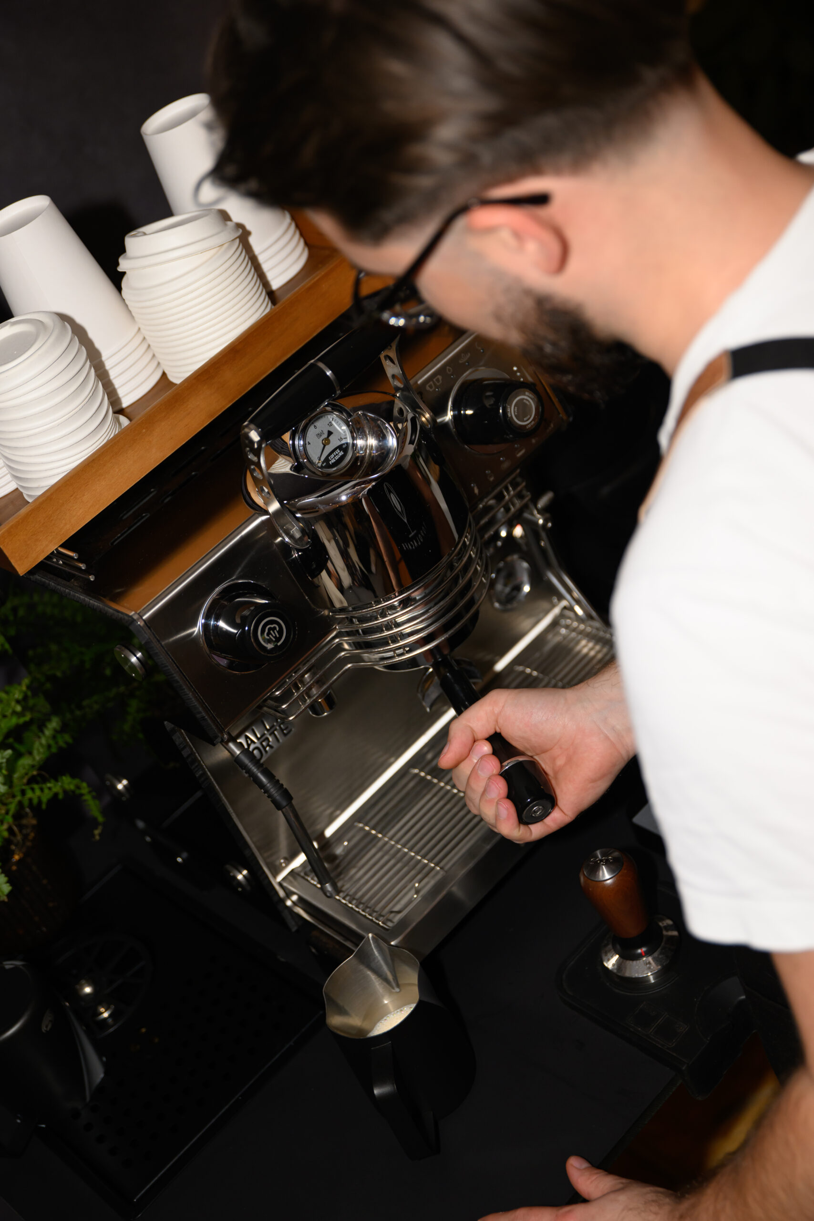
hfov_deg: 24.6
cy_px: 610
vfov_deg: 36.2
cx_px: 407
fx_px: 1865
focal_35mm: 55
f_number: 5.6
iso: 800
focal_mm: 55
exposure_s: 1/200
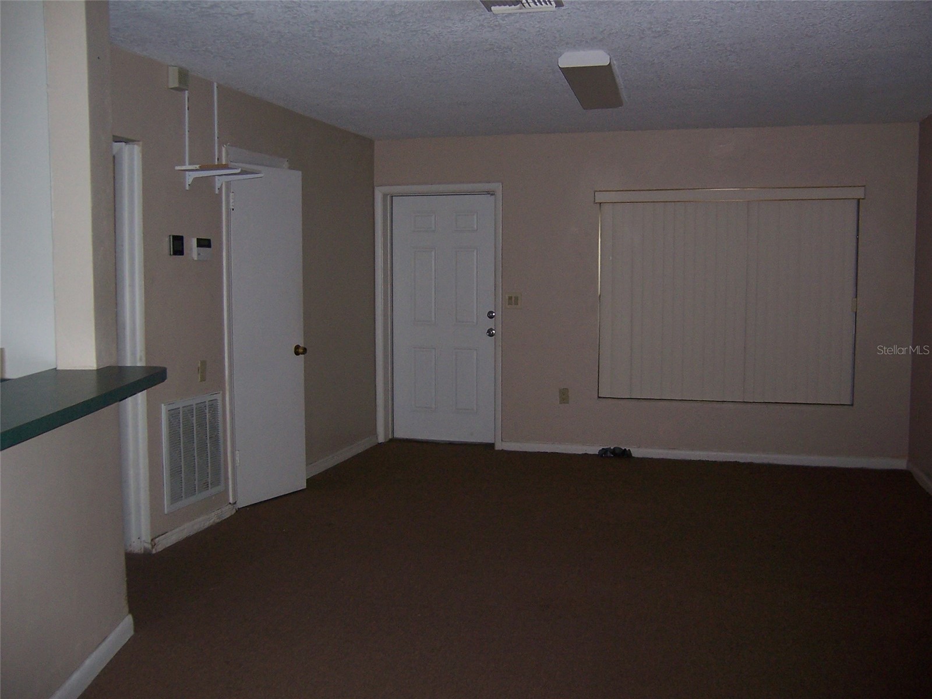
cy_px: 350
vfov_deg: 42.9
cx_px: 466
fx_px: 888
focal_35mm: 33
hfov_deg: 55.4
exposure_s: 1/60
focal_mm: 5.5
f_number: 2.8
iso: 140
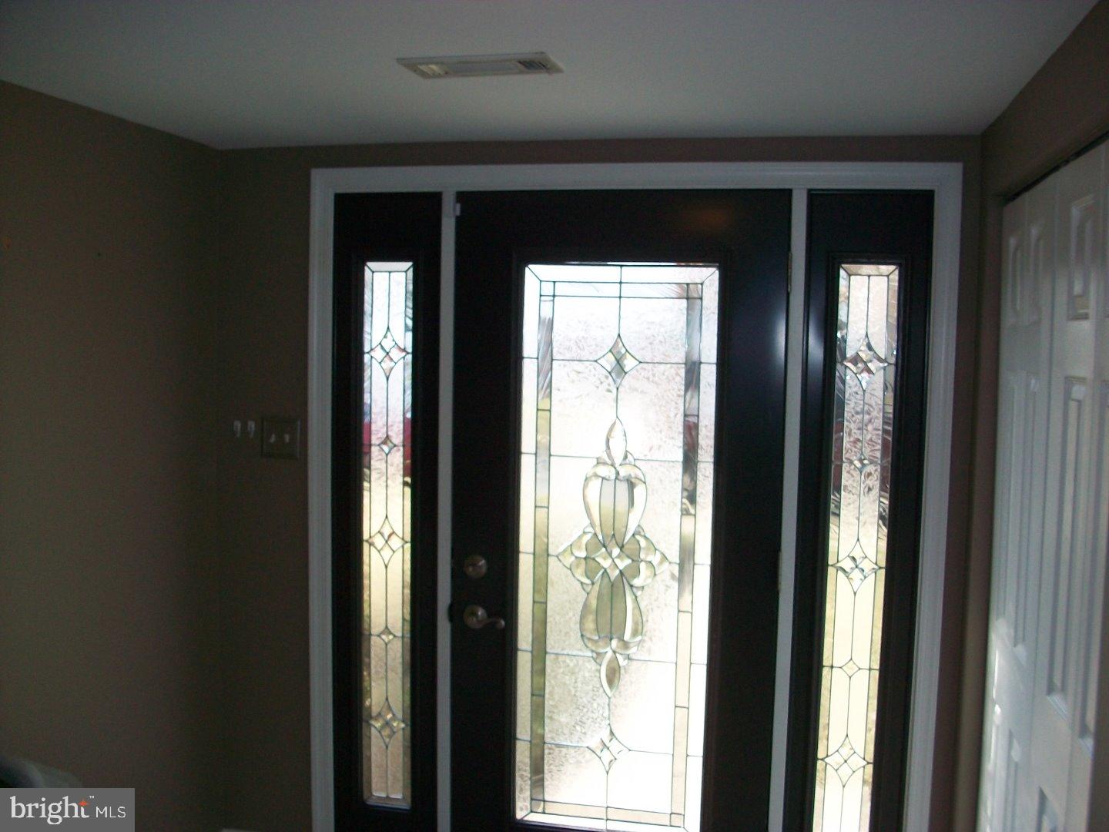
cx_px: 554
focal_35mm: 34
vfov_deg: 41.8
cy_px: 416
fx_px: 1089
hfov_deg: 54.0
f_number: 2.8
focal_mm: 5.7
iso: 80
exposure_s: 1/125
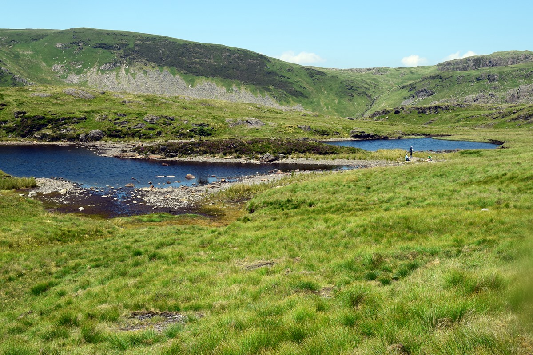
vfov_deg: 36.9
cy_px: 178
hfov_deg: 53.1
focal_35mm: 36
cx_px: 266
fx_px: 533
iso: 320
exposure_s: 1/500
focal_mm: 24
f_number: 11
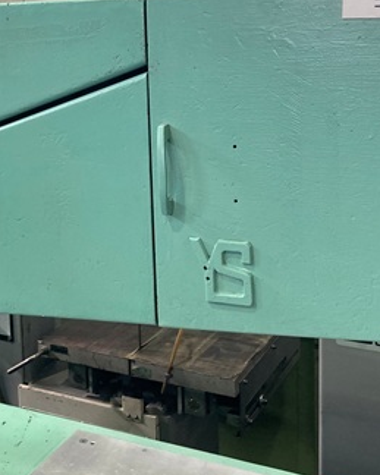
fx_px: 759
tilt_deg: -7.8
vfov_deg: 34.2
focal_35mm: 54
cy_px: 133
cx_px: 114
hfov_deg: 27.8
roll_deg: +1.7
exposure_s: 1/60
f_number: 1.8
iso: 80
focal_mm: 3.99
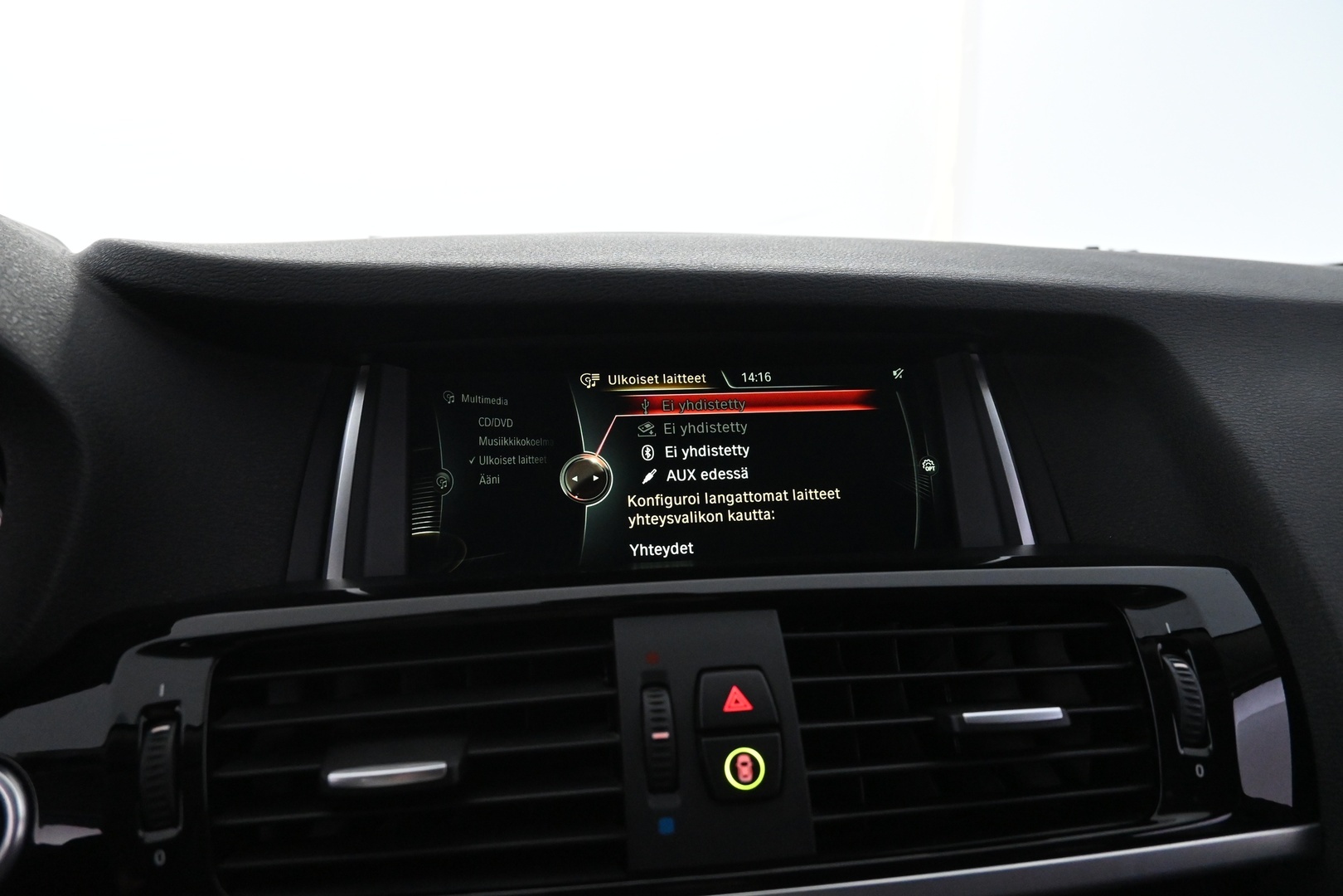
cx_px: 672
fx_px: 895
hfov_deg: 73.7
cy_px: 448
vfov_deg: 53.1
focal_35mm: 24
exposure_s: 1/100
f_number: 5
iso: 4000
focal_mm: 16
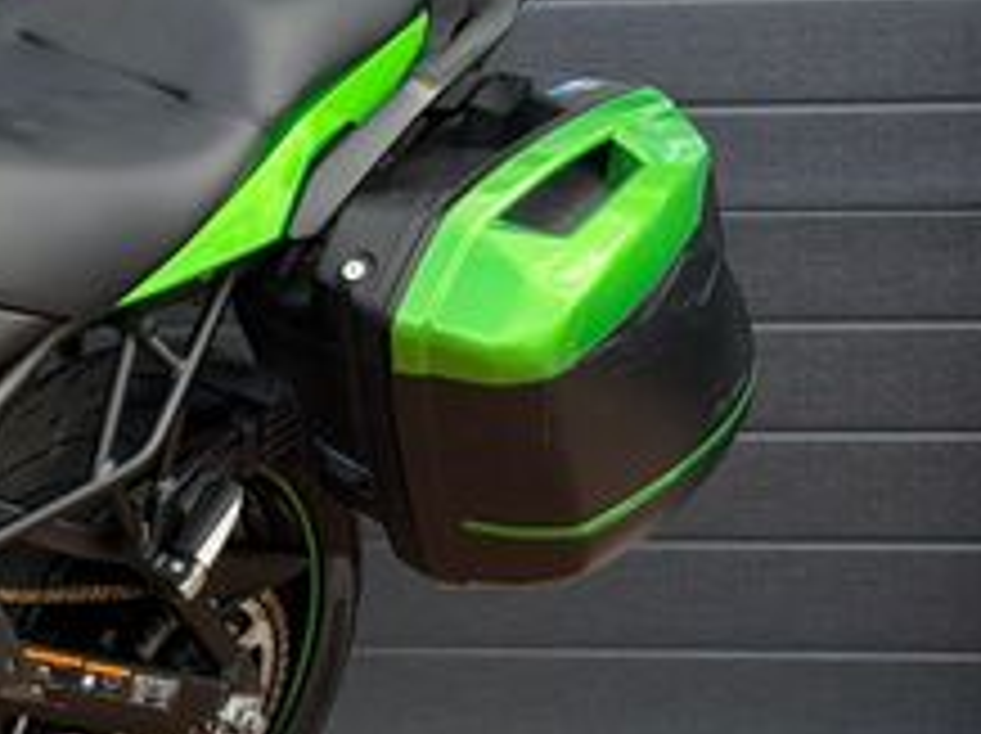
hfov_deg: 13.3
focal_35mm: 141
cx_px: -454
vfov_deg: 10.5
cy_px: 378
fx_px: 3991
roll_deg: +1.5
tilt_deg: -5.8
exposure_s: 1/574
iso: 64
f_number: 1.78
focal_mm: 6.76
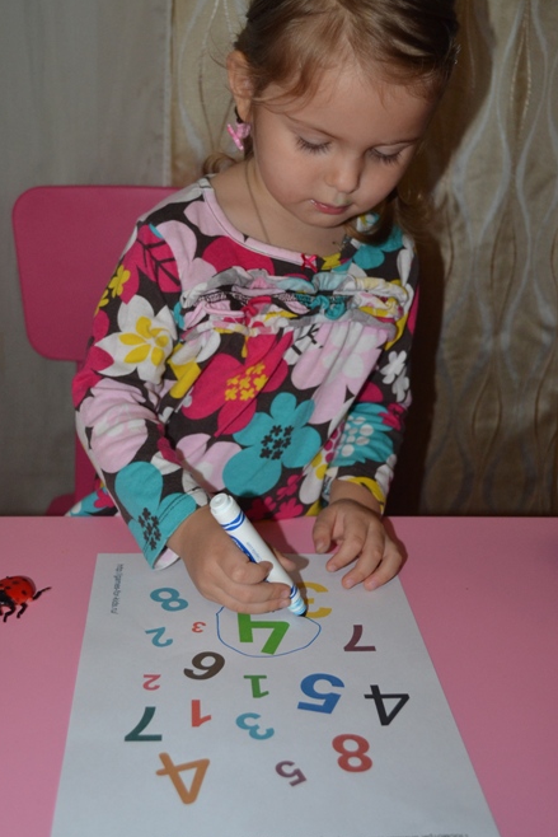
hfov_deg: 31.9
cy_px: 383
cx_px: 253
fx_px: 976
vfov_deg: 46.3
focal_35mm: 42
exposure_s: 1/60
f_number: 4
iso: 900
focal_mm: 24
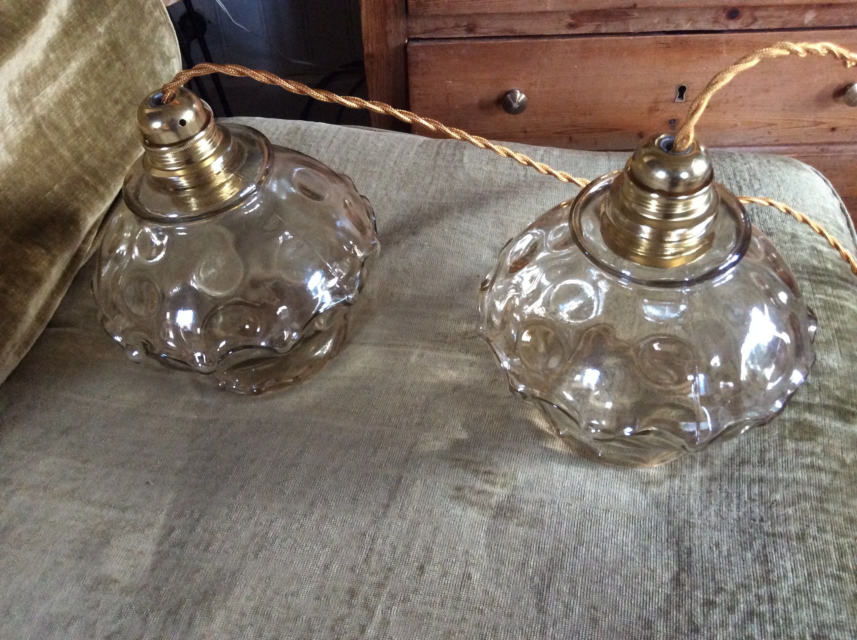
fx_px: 791
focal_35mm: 32
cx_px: 428
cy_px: 320
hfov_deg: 56.9
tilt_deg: -45.4
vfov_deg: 44.1
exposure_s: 1/25
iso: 250
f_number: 2.4
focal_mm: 3.3
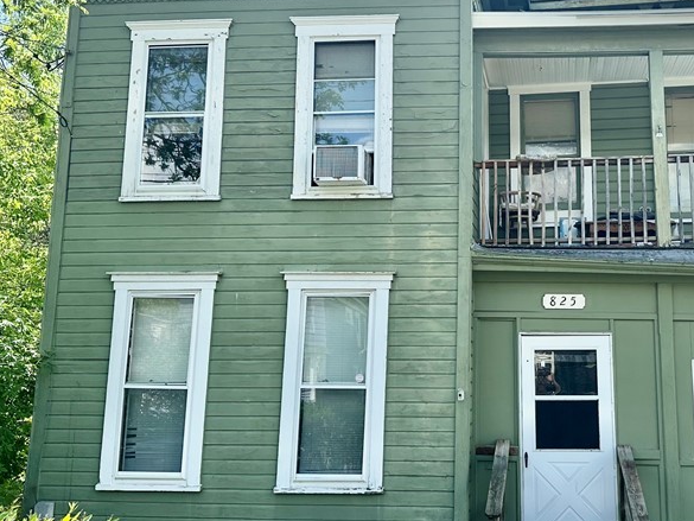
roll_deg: +0.4
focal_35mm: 42
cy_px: 243
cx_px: 488
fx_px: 842
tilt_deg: +8.6
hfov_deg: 43.8
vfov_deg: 34.3
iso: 80
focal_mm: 6.86
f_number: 1.78
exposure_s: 1/2203
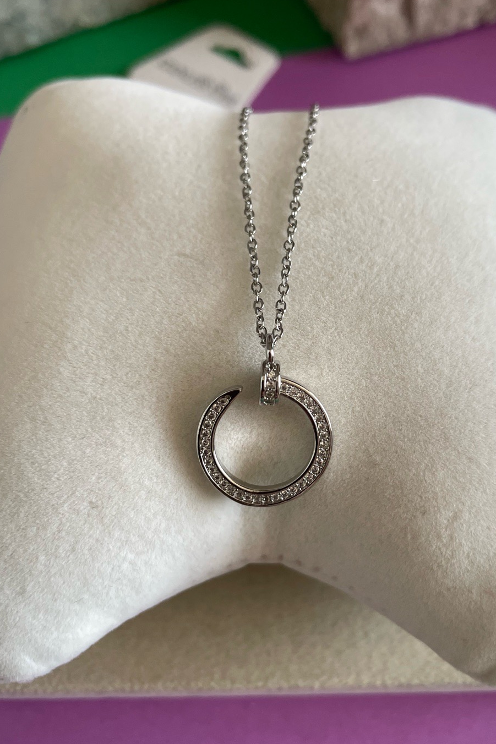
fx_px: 661
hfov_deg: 41.0
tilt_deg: -61.8
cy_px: 344
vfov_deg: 58.7
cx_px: 281
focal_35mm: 32
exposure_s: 1/105
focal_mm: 4.2
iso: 125
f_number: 1.6
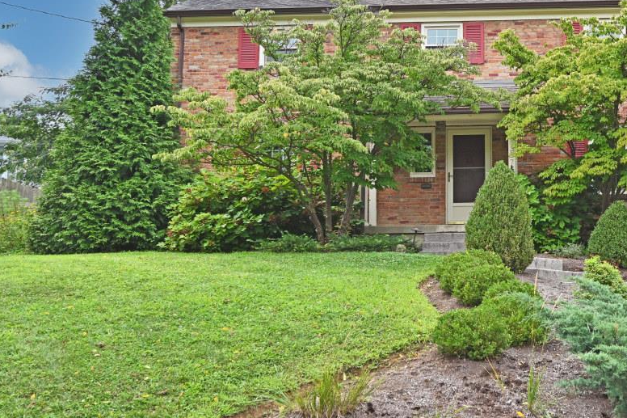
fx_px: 1010
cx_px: 500
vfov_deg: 23.2
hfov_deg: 33.5
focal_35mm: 58
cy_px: 124
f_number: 6.3
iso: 100
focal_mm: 30
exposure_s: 1/320
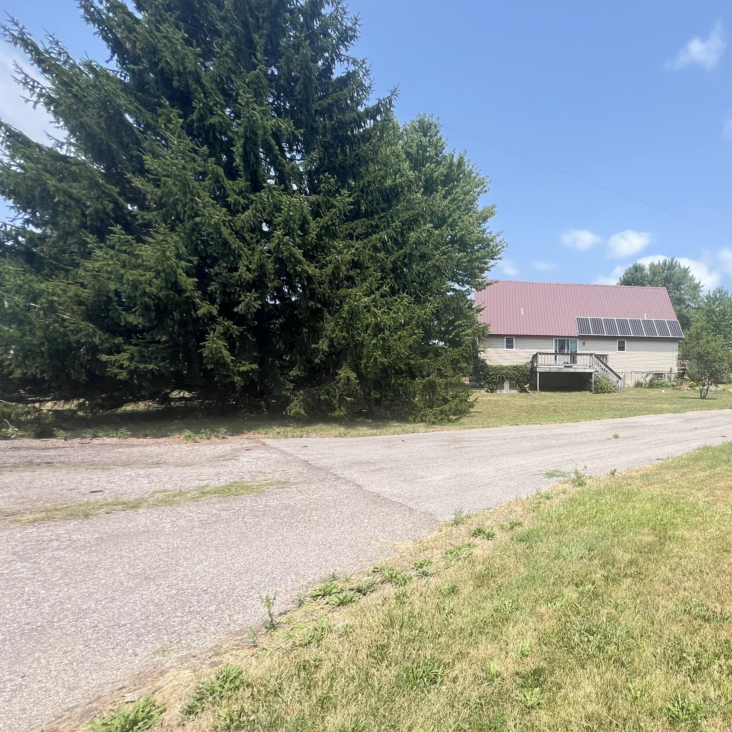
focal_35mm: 19
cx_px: 595
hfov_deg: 69.4
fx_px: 455
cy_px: 423
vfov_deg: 77.1
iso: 32
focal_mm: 1.57
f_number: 1.8
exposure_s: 1/737
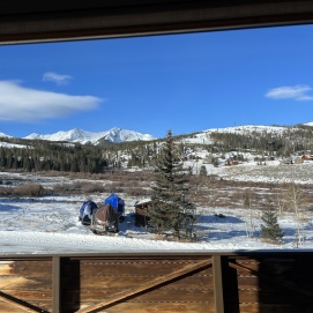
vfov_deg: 52.5
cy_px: 156
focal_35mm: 31
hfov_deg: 52.3
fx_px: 317
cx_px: 131
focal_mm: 5.7
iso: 50
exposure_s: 1/2841
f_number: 1.5
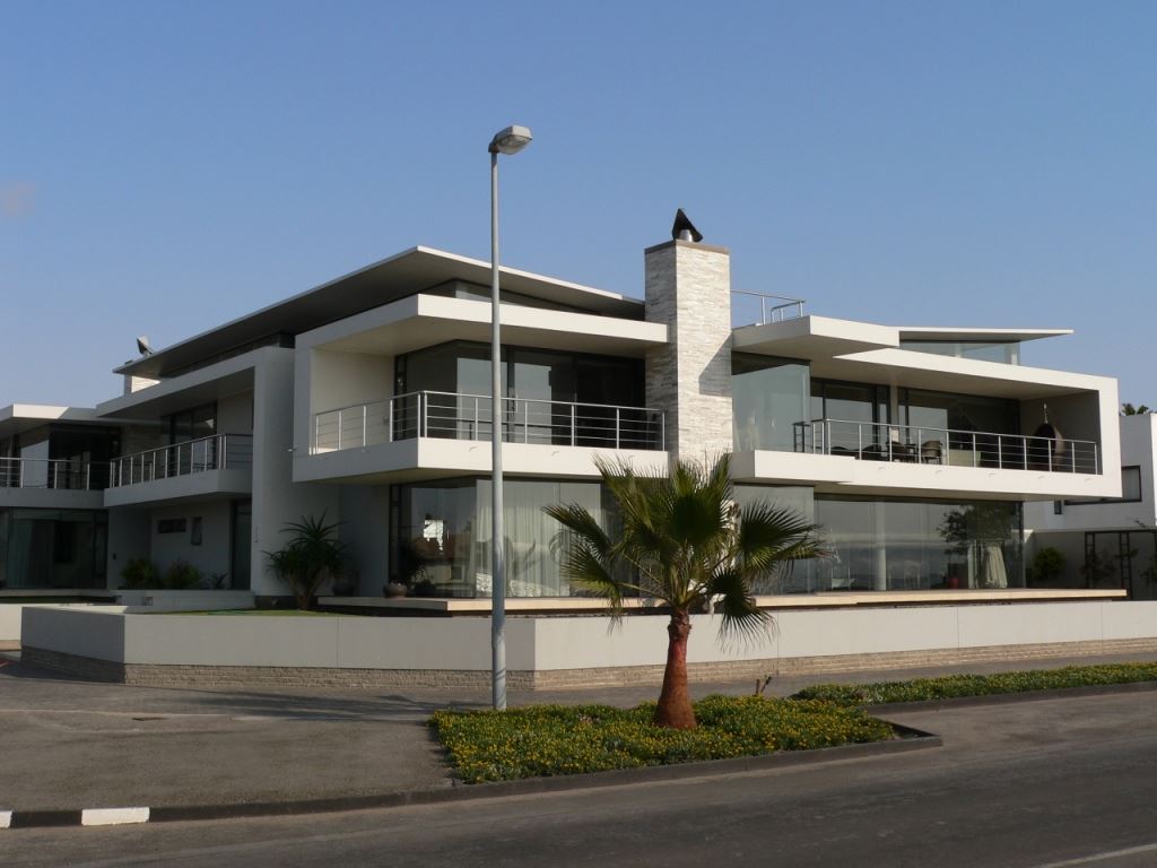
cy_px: 434
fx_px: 1370
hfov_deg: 45.8
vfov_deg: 35.1
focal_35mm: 41
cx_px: 578
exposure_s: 1/500
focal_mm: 6.8
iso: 80
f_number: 5.2
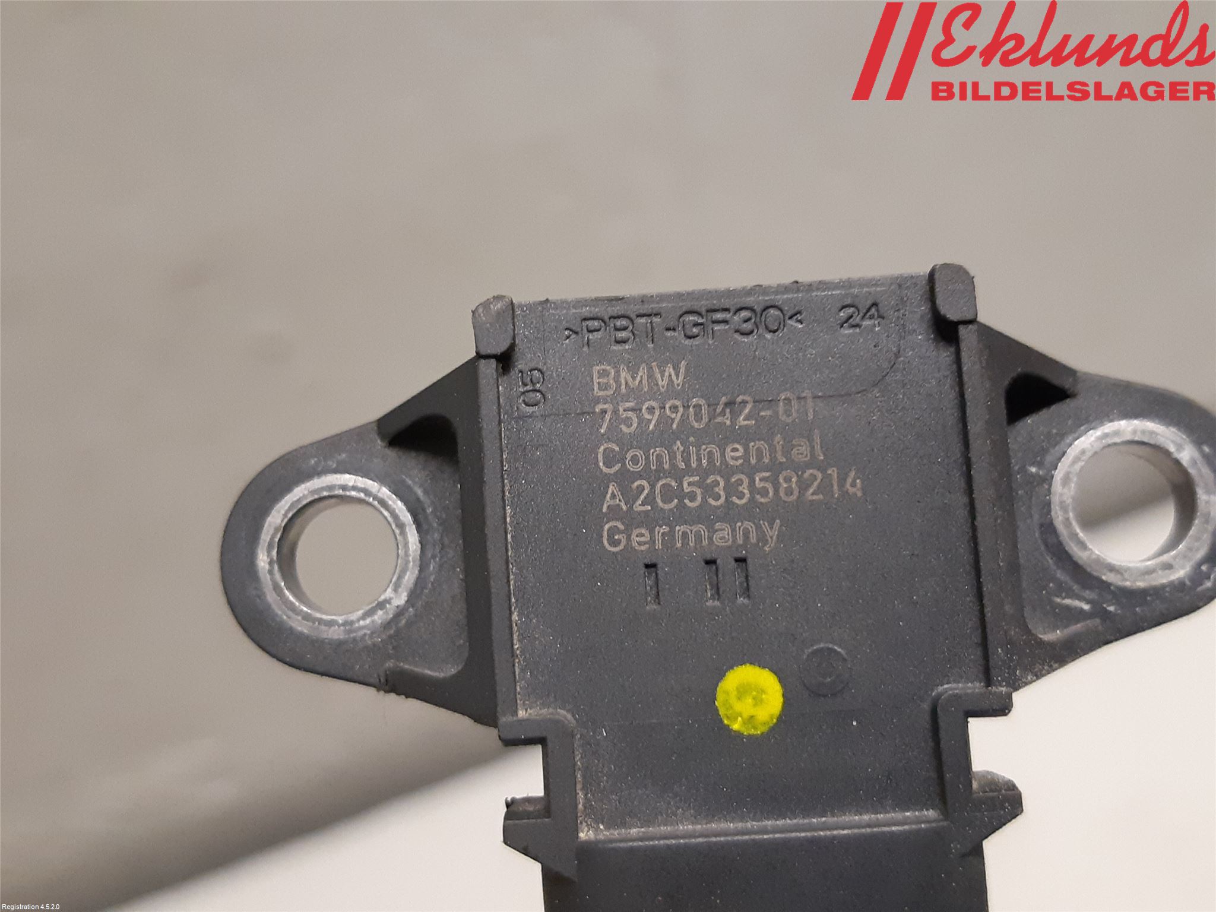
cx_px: 608
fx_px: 913
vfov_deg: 53.1
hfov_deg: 67.3
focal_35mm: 26
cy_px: 456
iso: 320
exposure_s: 1/50
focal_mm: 3.93
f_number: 1.7
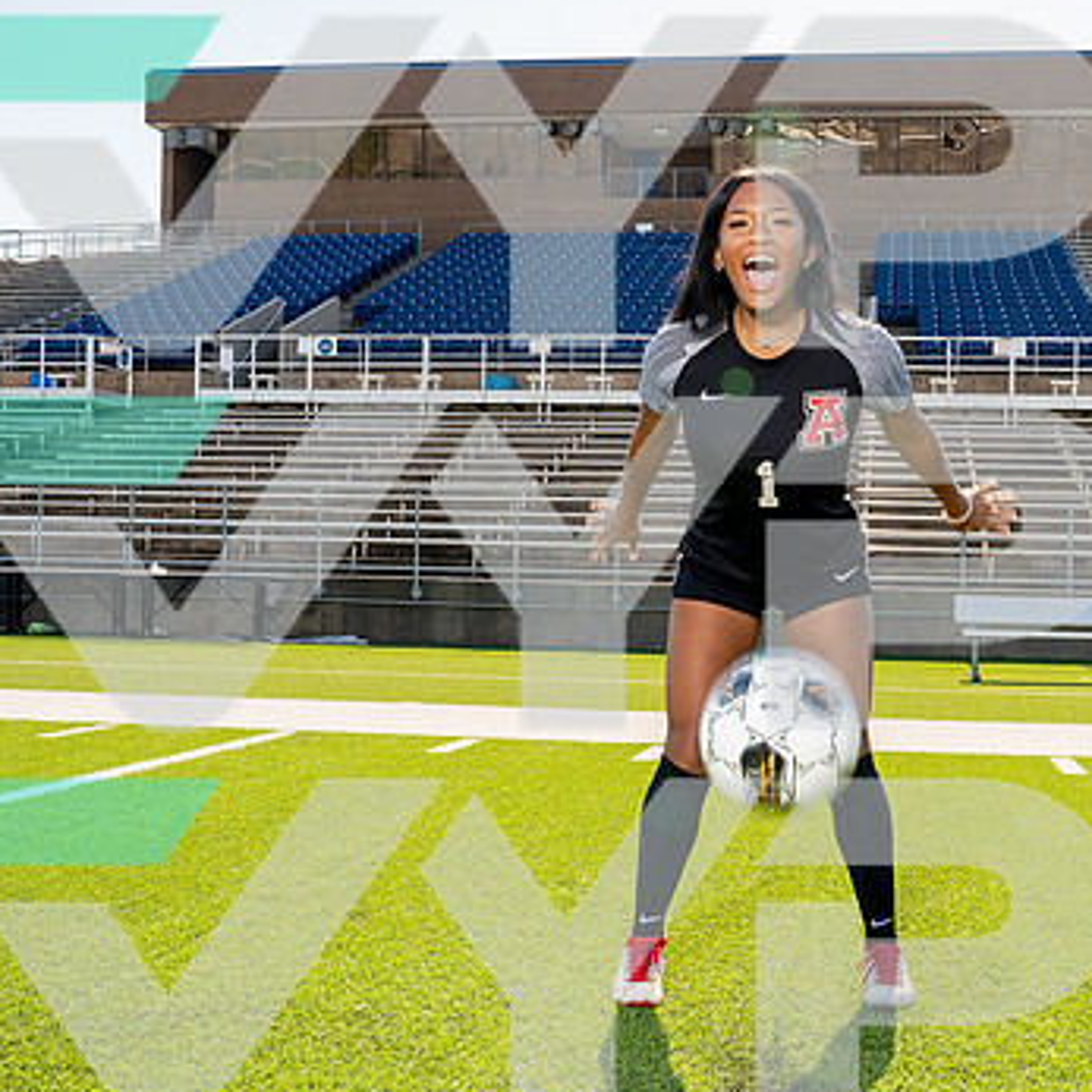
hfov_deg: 38.0
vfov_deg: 38.3
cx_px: 705
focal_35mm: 44
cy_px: 565
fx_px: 1570
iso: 320
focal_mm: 31
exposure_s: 1/250
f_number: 10
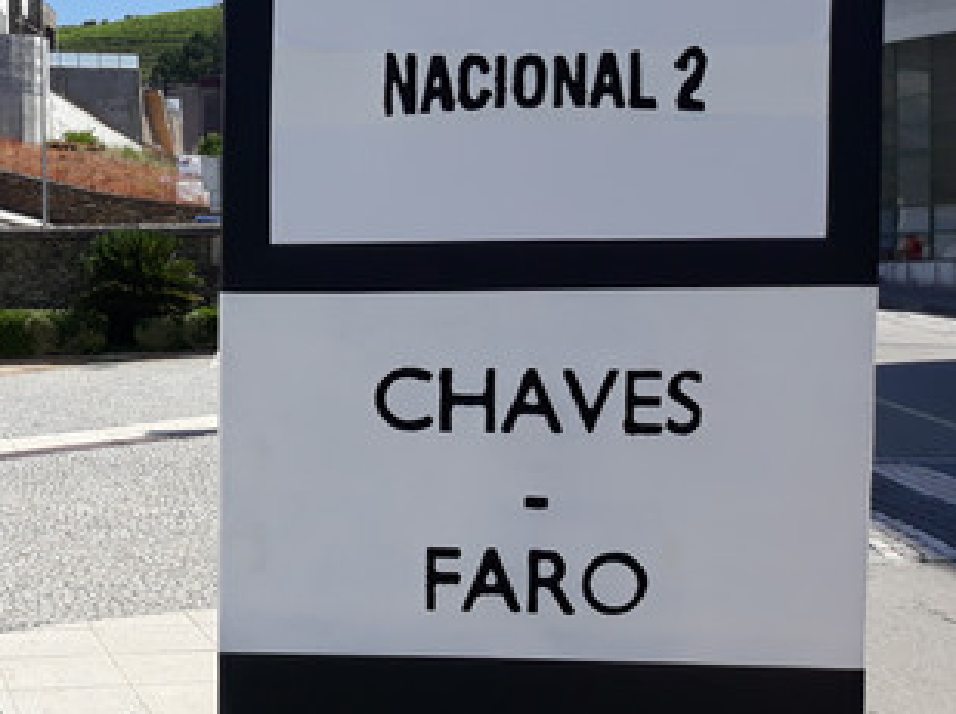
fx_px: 1545
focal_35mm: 56
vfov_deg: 26.0
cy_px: 346
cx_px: 19
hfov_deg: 31.9
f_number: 1.7
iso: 40
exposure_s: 1/1786
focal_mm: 3.71
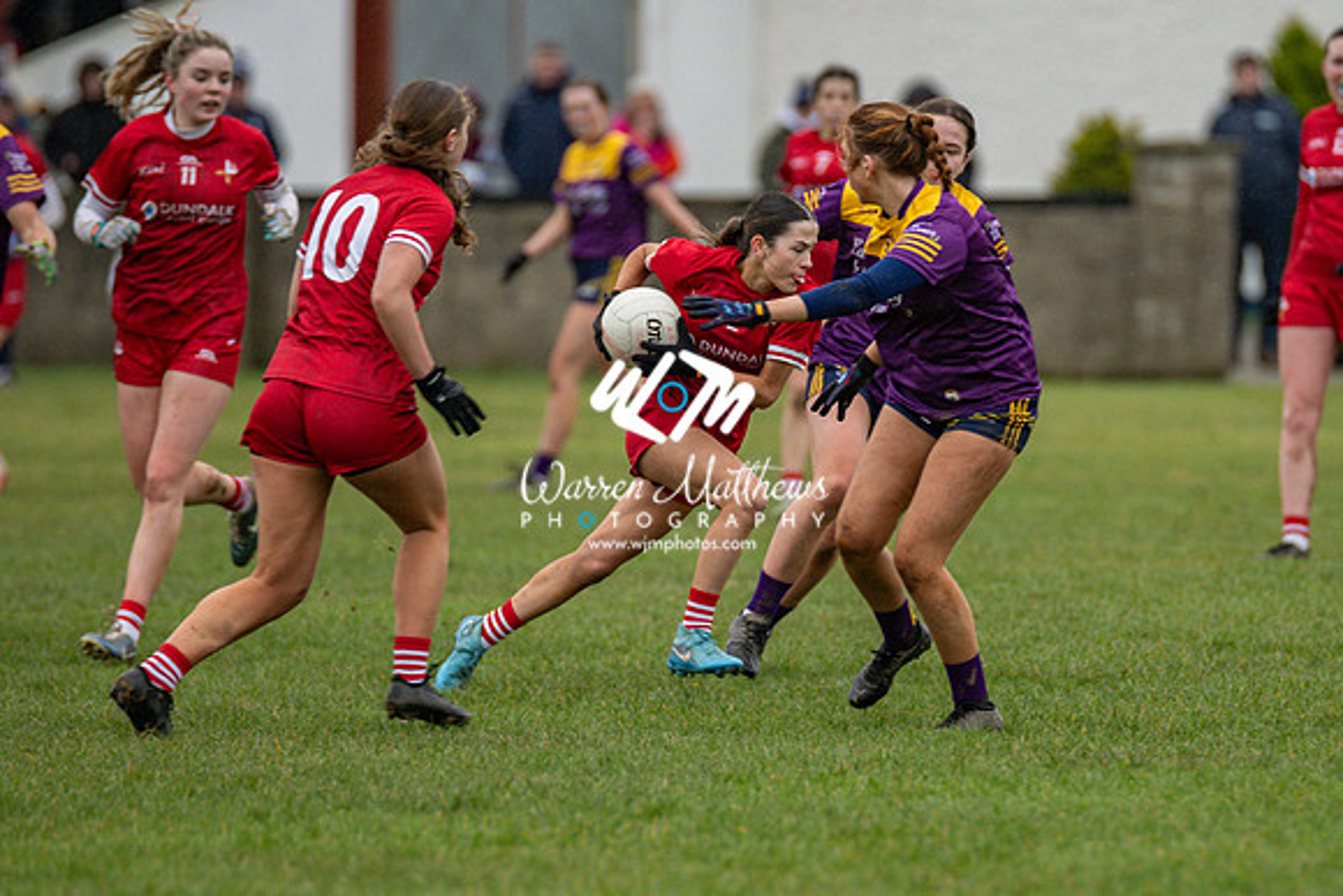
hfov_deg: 3.9
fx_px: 19590
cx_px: 846
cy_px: 617
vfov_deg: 2.6
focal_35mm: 525
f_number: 2.8
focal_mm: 300
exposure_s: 1/640
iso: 800
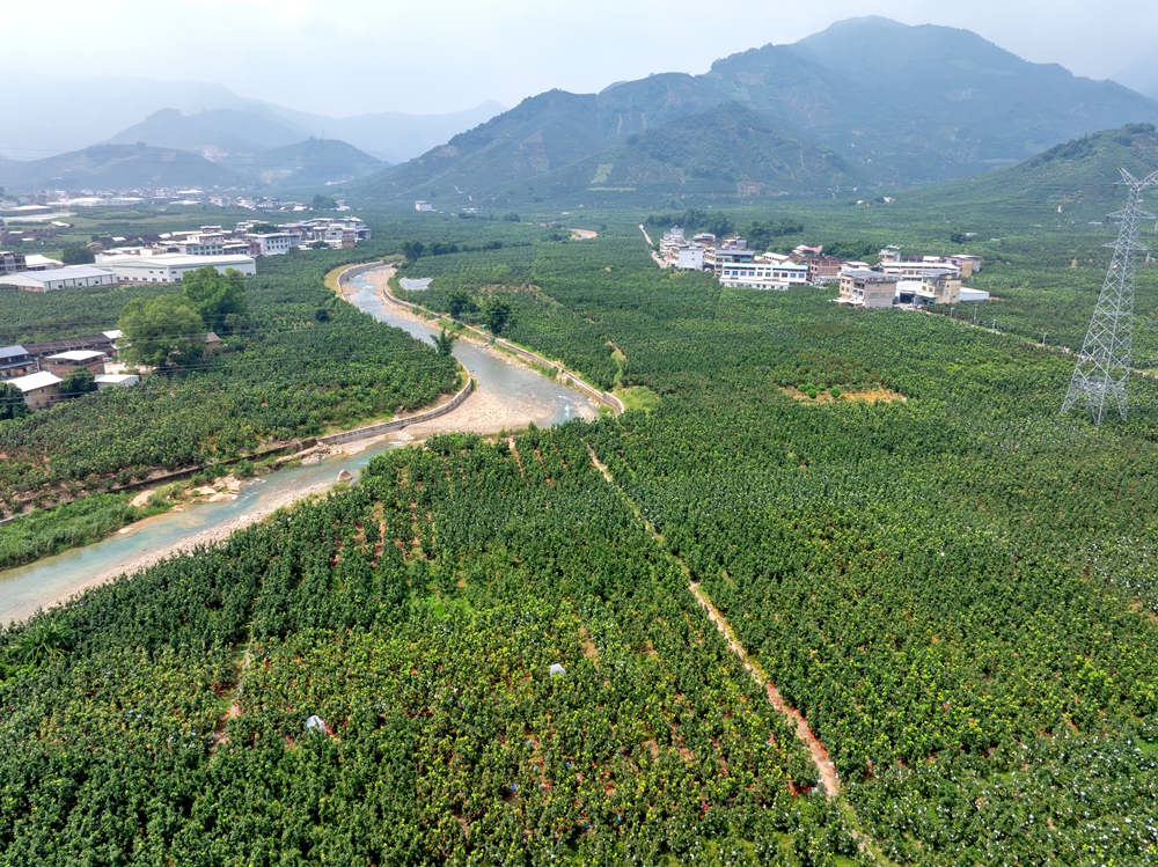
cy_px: 434
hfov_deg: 71.6
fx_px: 802
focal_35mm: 24
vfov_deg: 56.8
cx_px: 579
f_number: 8
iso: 100
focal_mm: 12.29
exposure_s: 1/240
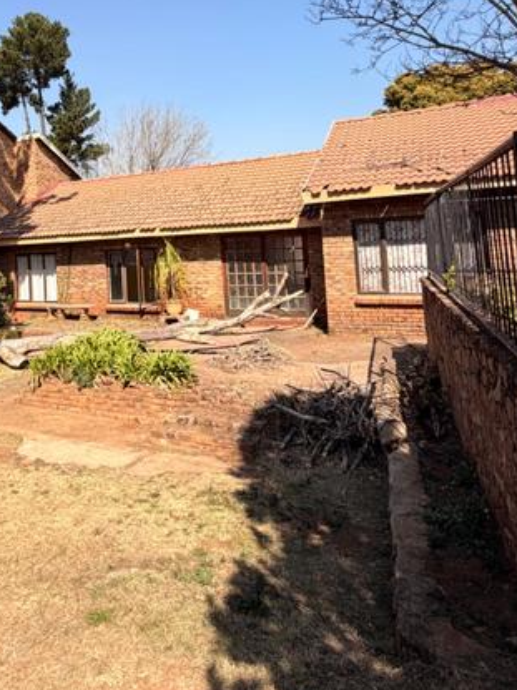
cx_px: 103
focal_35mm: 27
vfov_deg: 63.6
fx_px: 538
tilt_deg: +3.0
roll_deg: +2.5
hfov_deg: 48.4
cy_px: 228
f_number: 2.2
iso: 32
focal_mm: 2.22
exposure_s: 1/770
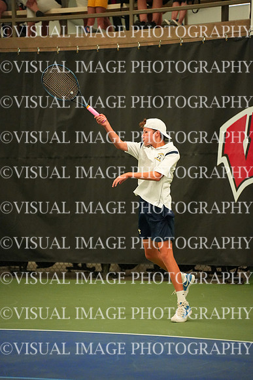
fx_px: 1580
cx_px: 126
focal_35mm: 150
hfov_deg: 9.2
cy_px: 190
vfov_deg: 13.7
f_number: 2.8
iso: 12800
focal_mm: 150
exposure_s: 1/1600
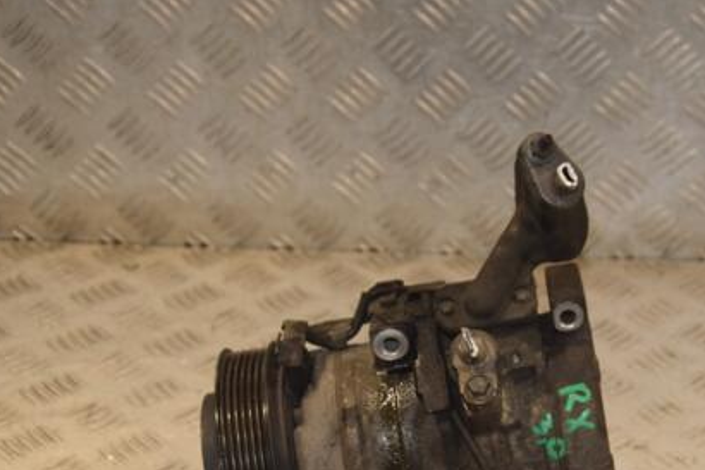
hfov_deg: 20.6
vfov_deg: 13.8
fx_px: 1933
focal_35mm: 99
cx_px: 494
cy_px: 327
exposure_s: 1/200
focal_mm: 45
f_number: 5.6
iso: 800
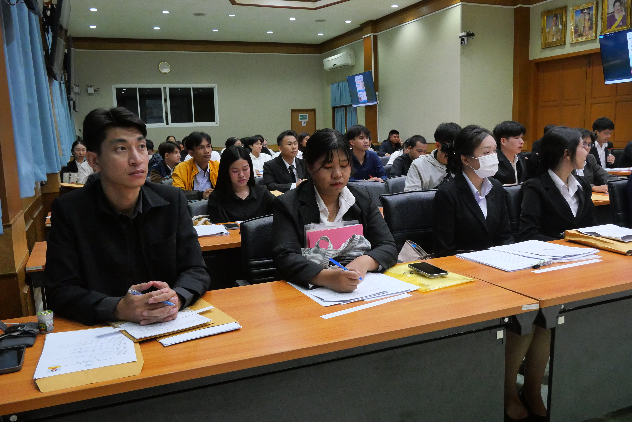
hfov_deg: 63.6
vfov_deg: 45.0
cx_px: 316
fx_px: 509
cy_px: 211
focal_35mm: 29
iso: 3200
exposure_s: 1/80
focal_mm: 14
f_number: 5.6
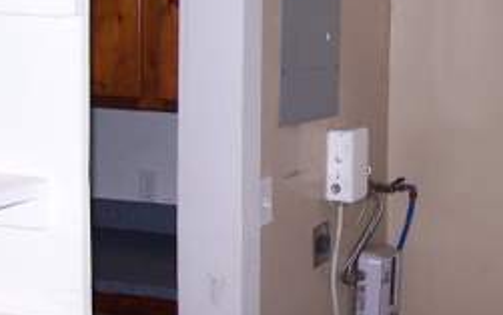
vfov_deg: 16.9
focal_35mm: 77
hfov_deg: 25.8
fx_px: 1056
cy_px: 104
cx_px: 471
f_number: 2.8
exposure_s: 1/60
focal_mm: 6.3
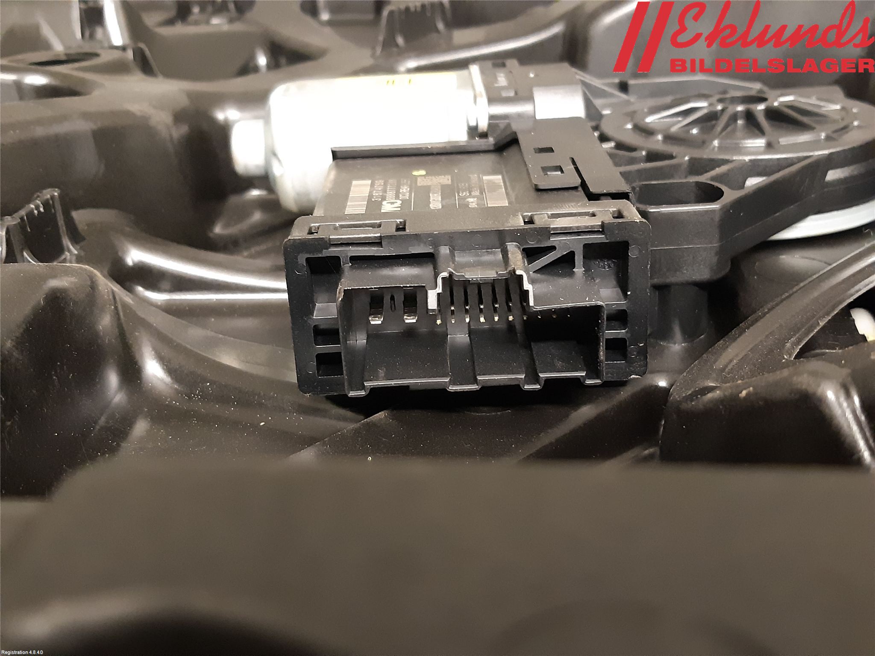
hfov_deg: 67.3
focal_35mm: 26
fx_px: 657
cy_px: 328
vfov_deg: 53.1
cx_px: 438
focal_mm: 3.93
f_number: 1.7
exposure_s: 1/25
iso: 500
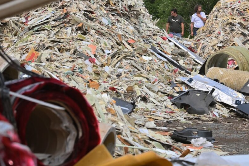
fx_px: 726
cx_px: 166
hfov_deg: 19.4
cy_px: 59
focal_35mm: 105
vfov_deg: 13.0
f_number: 5.6
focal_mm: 70
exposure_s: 1/1600
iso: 400
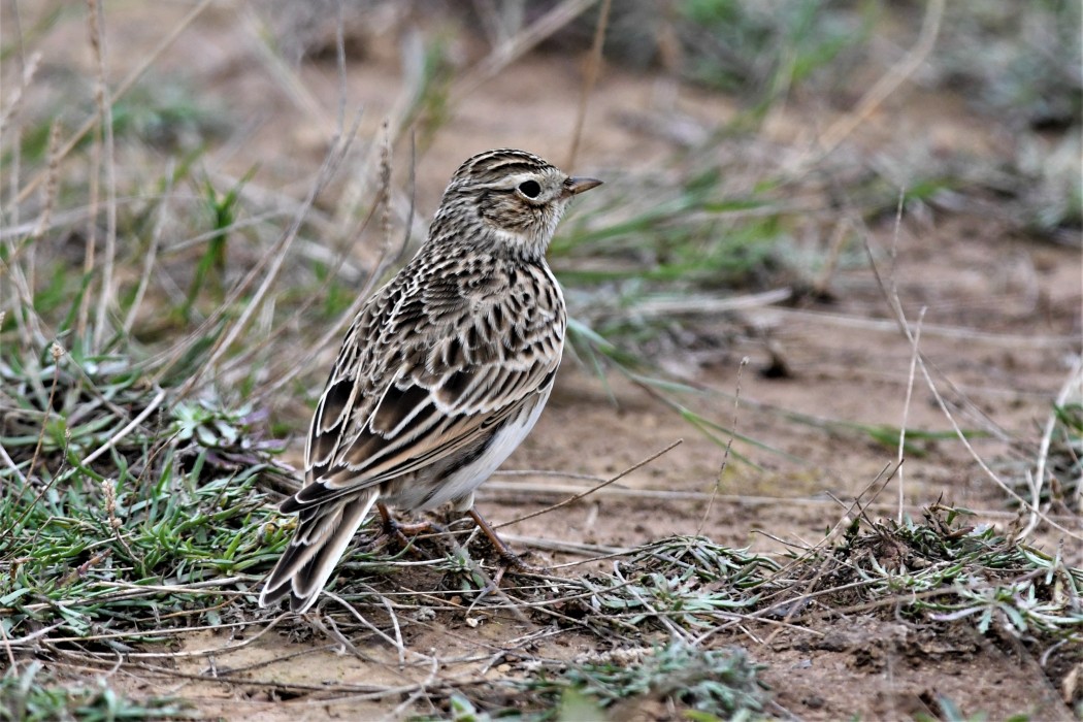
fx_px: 18951
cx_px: 542
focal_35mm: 630
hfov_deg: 3.3
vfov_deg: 2.2
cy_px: 361
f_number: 7.1
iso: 1800
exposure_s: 1/640
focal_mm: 420
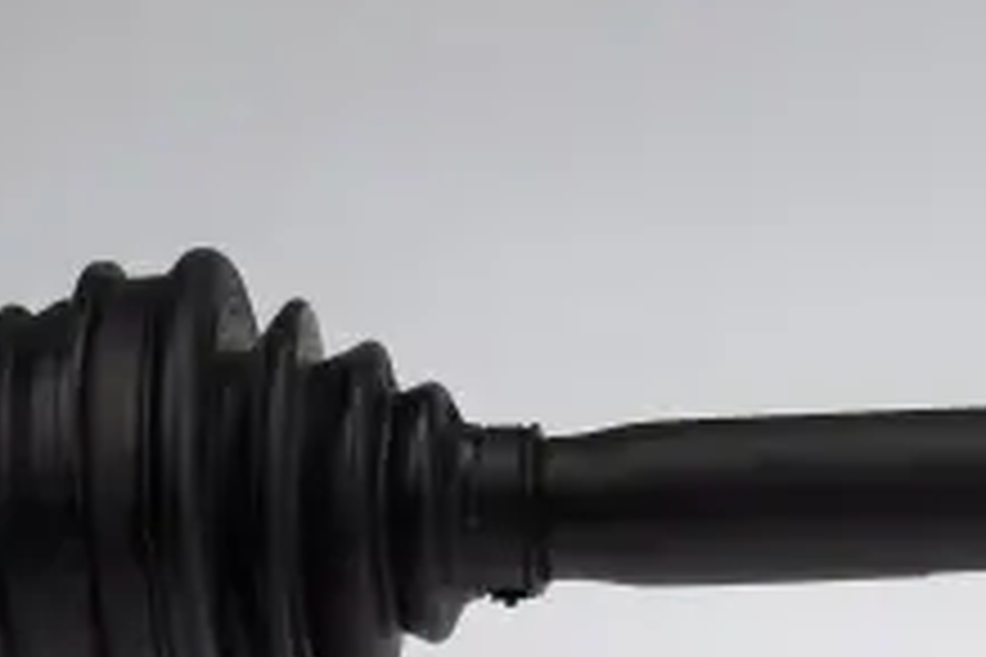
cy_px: 508
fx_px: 3926
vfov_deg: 9.6
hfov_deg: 14.0
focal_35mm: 143
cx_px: 1051
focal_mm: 35
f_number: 7.1
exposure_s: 1/200
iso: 100
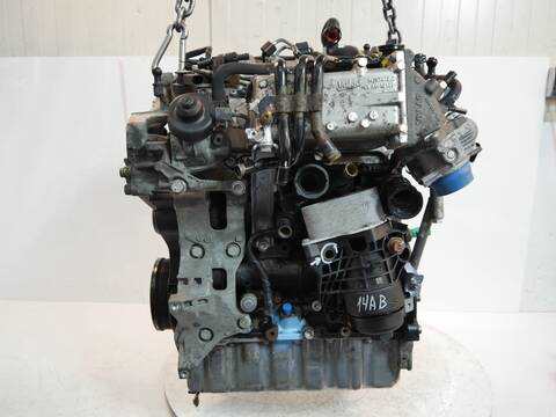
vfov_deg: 49.7
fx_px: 450
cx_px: 278
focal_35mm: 28
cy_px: 208
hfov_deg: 63.4
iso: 320
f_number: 3.5
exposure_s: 1/60
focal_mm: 14
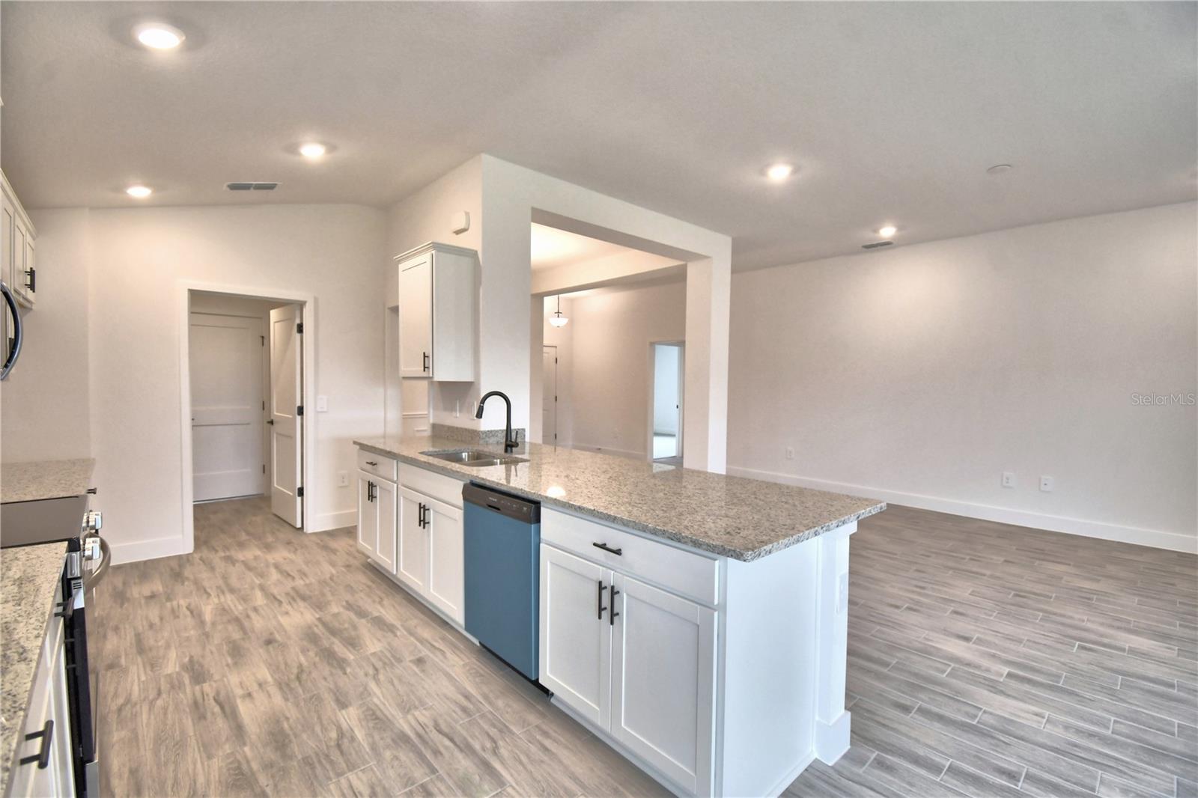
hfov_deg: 100.4
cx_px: 599
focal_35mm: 15
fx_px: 499
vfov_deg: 77.3
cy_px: 399
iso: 400
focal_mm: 10
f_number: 4.5
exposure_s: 1/80
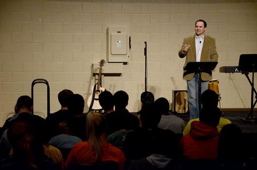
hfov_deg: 18.2
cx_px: 128
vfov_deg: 12.1
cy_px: 85
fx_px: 801
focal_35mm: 112
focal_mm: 75
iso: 3200
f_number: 5.3
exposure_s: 1/160
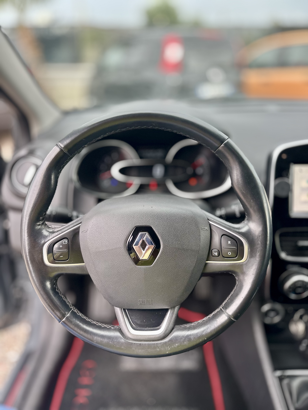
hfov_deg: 56.8
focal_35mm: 24
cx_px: 154
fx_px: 285
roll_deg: +0.3
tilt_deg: -24.9
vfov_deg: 71.6
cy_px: 205
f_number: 1.78
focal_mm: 6.86
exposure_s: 1/121
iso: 64
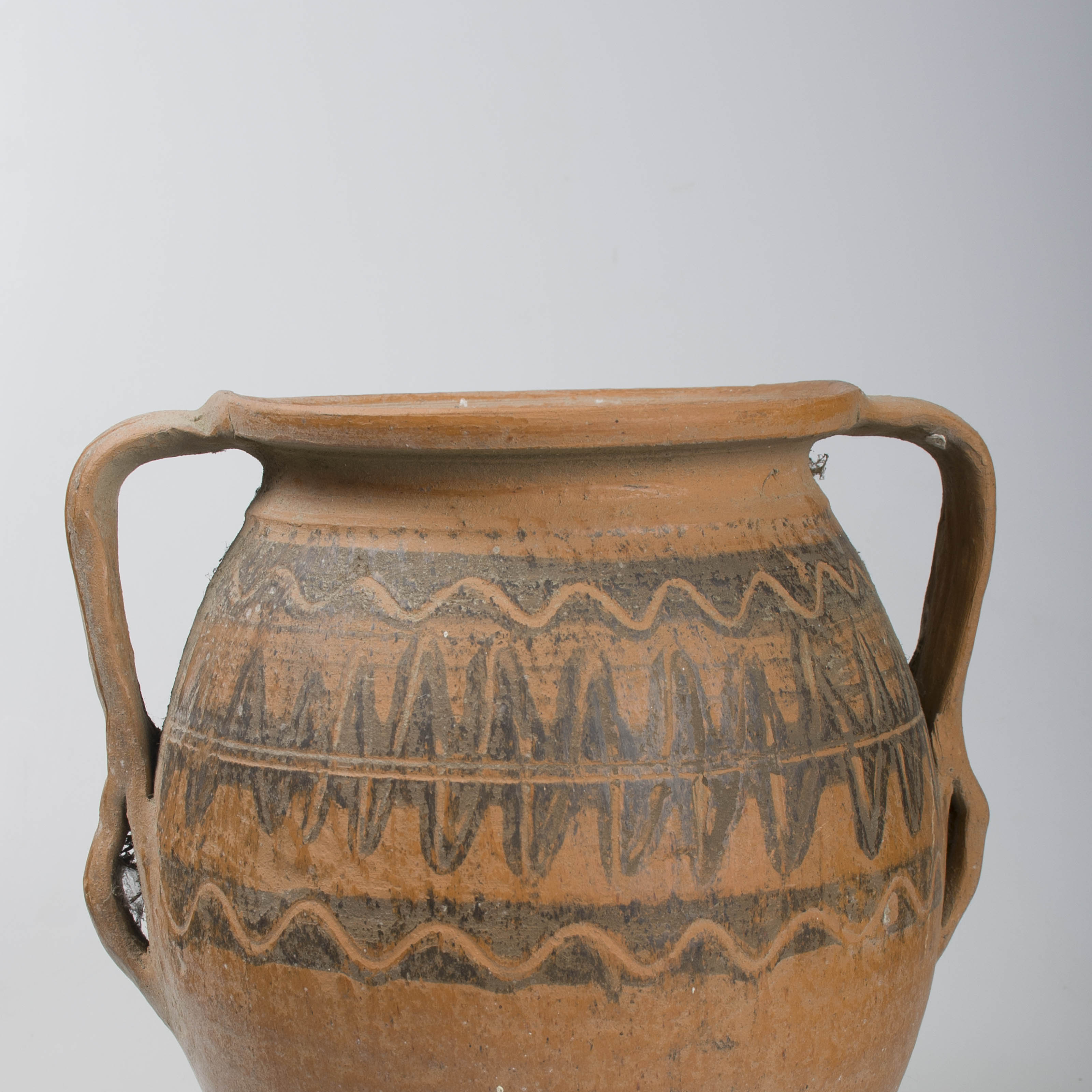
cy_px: 807
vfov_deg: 35.3
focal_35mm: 47
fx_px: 1677
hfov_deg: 36.1
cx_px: 551
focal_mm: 24
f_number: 7.1
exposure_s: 1/200
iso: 100
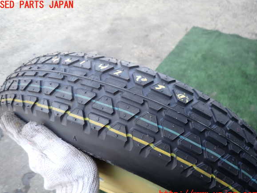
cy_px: 100
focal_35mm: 26
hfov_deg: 67.3
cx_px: 126
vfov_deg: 53.1
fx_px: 193
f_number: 2
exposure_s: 1/160
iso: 100
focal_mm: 4.5
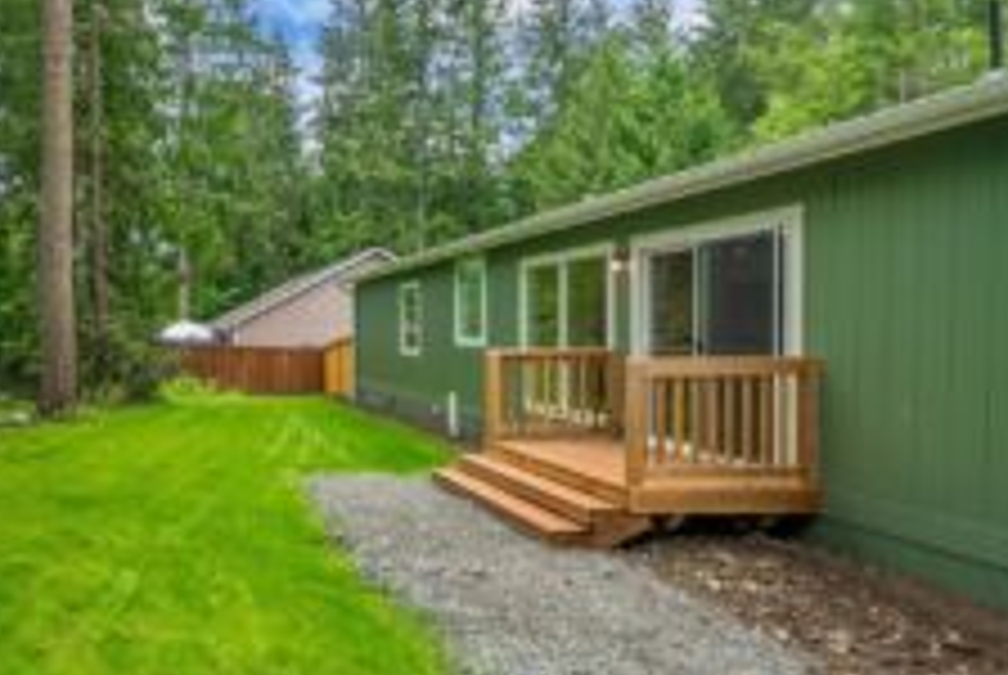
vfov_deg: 51.4
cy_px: 344
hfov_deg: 62.6
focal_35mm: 25
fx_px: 701
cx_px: 144
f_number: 7.1
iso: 80
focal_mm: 14
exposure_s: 1/30
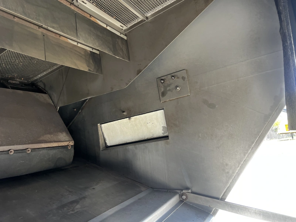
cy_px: 111
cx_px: 148
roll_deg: +5.1
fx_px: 222
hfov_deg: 67.3
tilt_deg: +8.6
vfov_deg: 53.1
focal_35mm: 26
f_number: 1.5
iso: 64
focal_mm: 5.7
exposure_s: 1/121
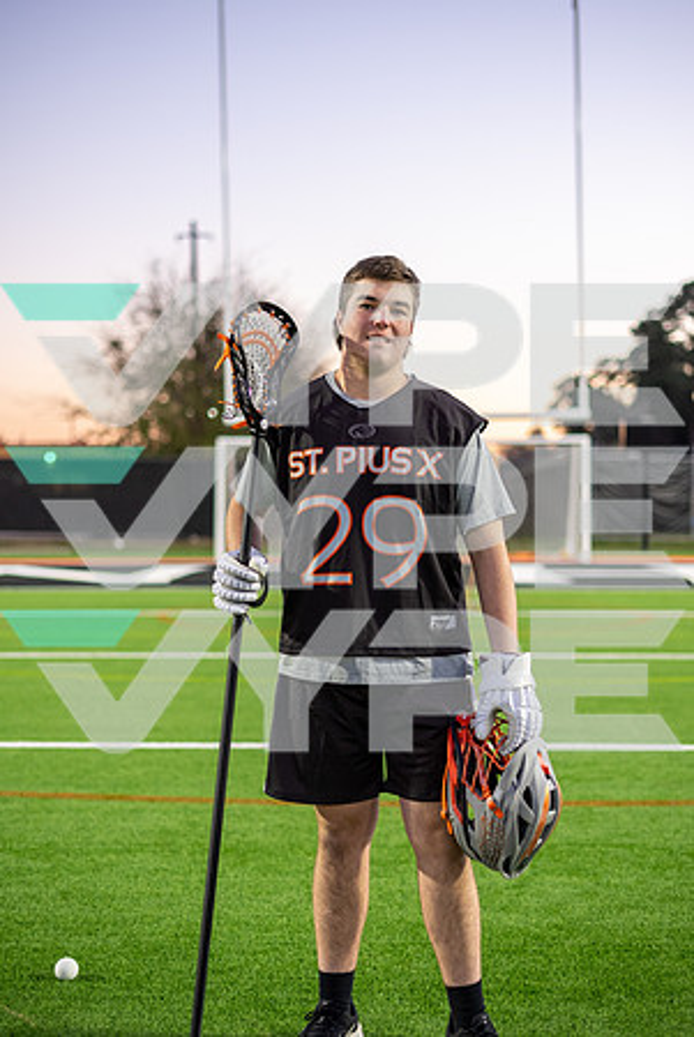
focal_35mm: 50
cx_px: 347
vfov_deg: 39.6
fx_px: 1442
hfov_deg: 27.1
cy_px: 518
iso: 800
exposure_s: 1/400
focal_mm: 50
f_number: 1.8
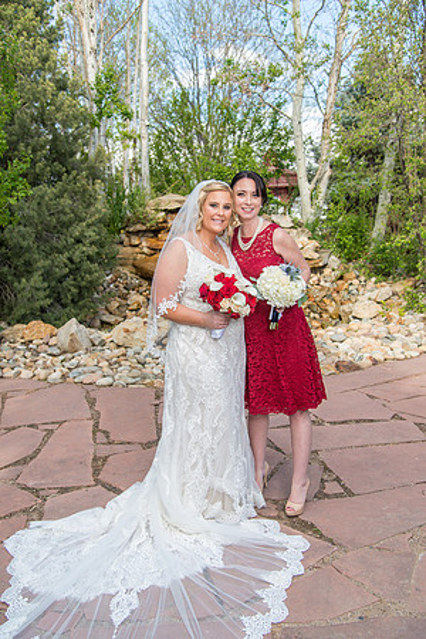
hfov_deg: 38.9
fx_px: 603
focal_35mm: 34
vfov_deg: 55.8
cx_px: 213
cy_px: 320
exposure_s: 1/250
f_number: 5
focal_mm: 34
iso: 100
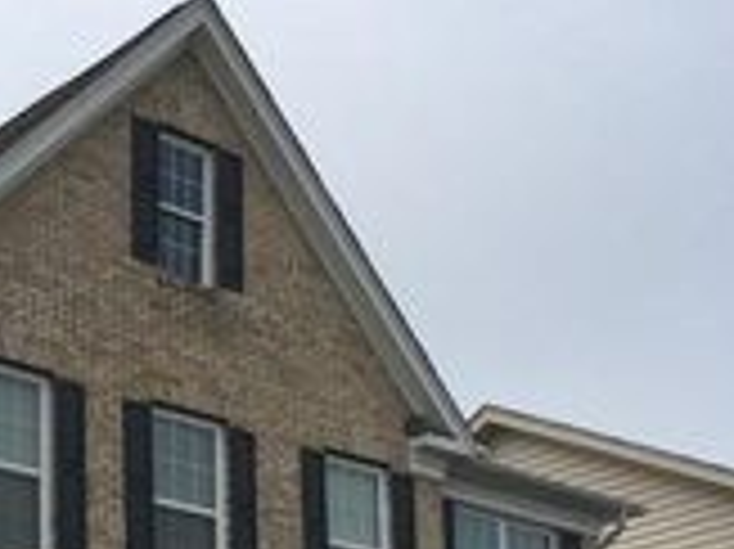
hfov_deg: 21.8
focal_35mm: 89
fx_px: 1886
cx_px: 185
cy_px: 767
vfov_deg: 15.5
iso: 32
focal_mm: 4.15
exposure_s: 1/3597
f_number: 2.2
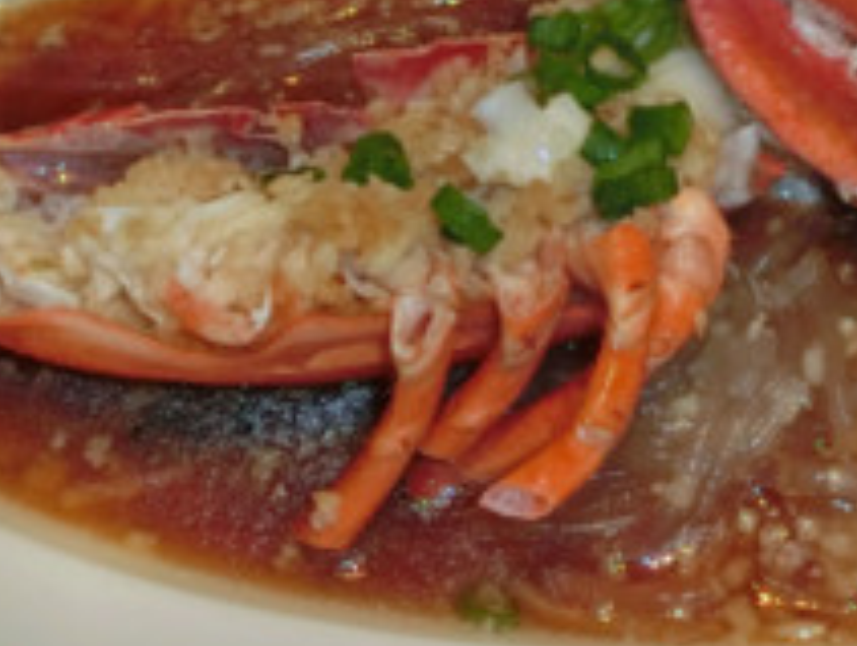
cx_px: 654
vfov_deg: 14.7
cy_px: 93
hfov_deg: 19.5
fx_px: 2480
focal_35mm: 100
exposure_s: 1/60
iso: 200
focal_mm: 8.29
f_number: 4.2
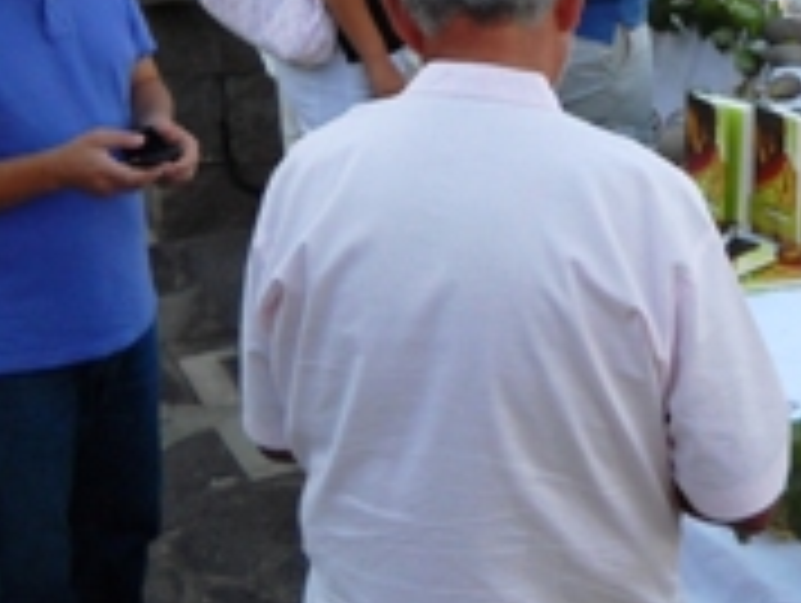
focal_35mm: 103
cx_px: 860
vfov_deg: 14.2
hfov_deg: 18.4
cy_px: 36
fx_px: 2387
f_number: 3.1
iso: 191
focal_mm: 6.72
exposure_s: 1/60
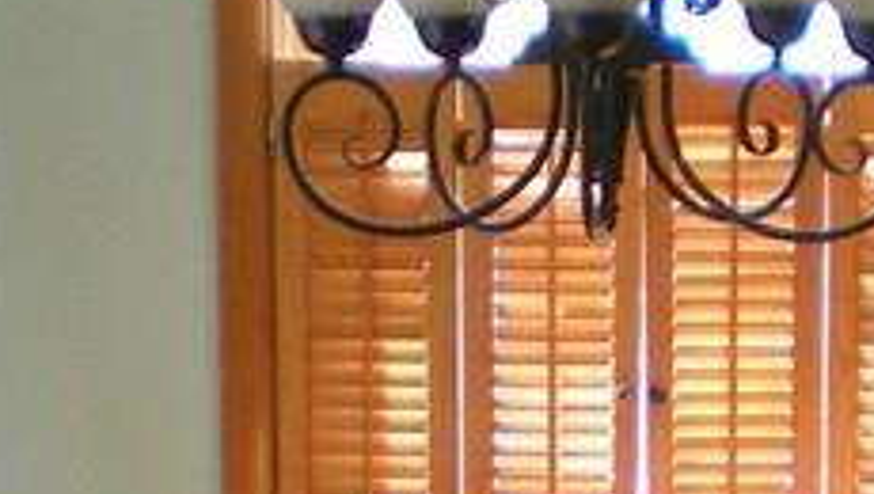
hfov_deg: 11.7
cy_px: 1098
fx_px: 4269
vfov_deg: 6.4
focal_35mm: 184
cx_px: 524
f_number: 3.1
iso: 194
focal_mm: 6.3
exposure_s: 1/60.6
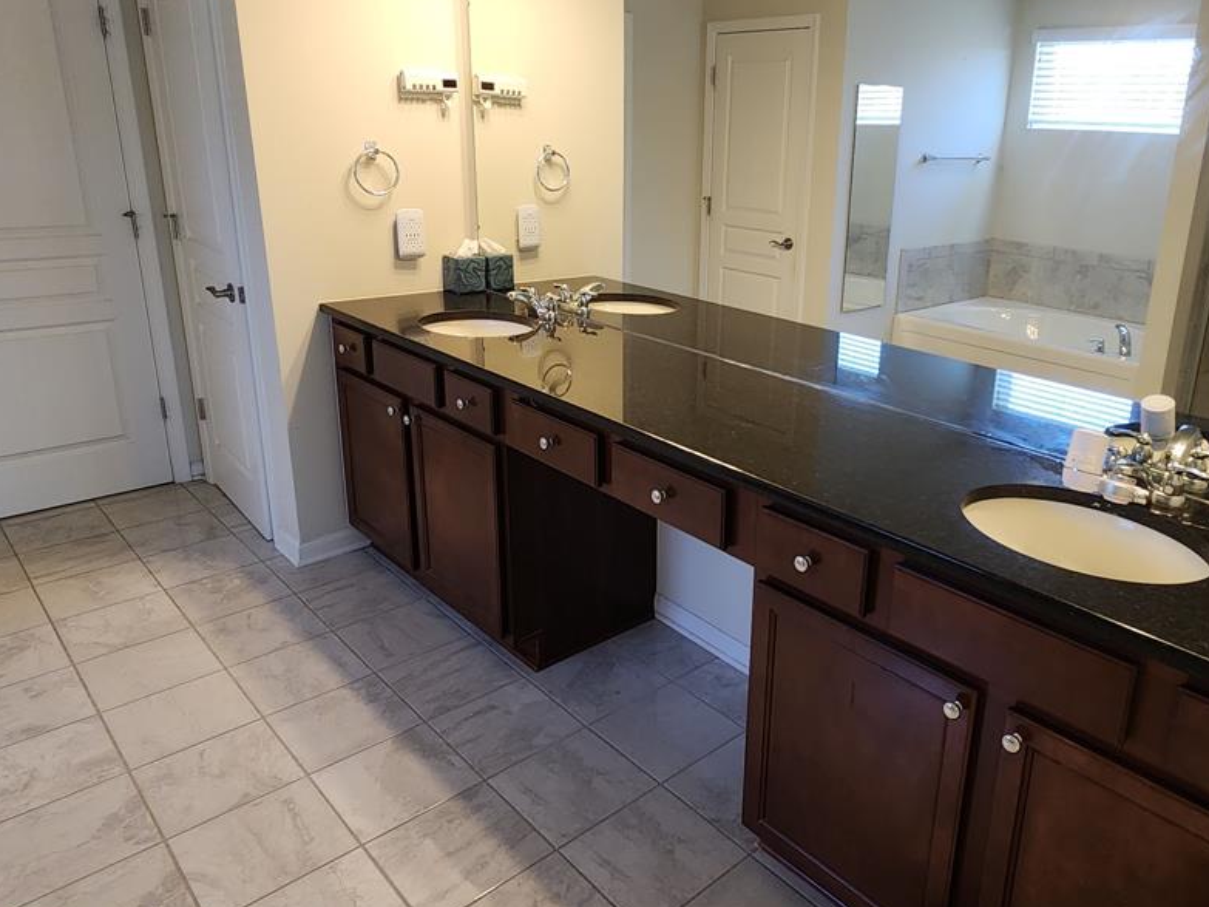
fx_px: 594
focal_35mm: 17
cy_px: 382
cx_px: 757
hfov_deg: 89.2
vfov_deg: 74.2
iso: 200
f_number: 2.2
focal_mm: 2.2
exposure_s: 1/60
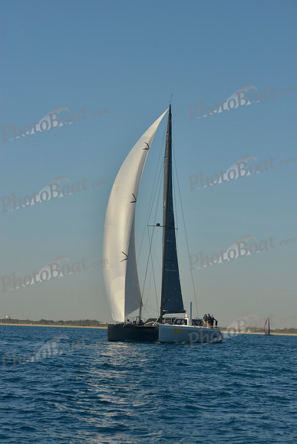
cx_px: 148
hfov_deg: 16.1
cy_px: 222
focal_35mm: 85
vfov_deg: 23.9
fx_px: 1051
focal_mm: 85
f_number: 9
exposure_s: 1/640
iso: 200
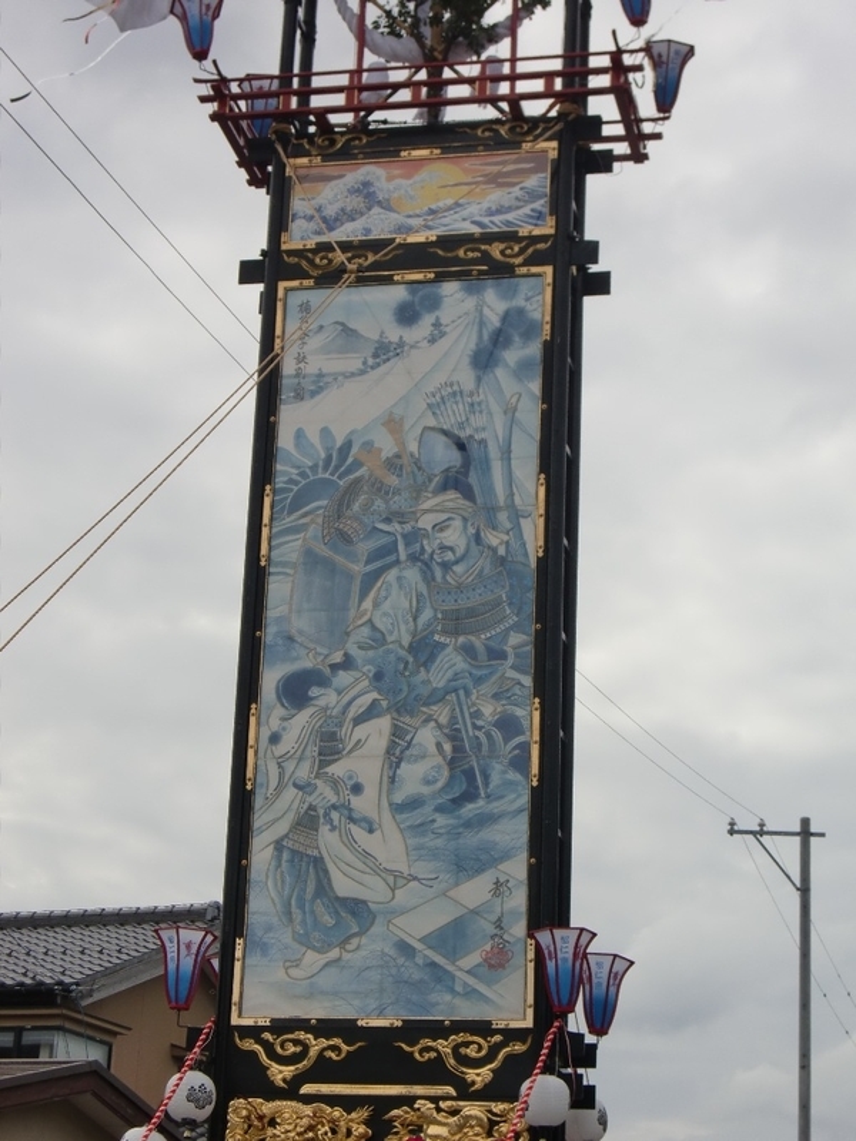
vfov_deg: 24.7
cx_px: 428
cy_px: 570
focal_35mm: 79
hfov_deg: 18.7
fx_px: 2605
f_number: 4.6
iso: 64
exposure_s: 1/800
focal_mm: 13.9
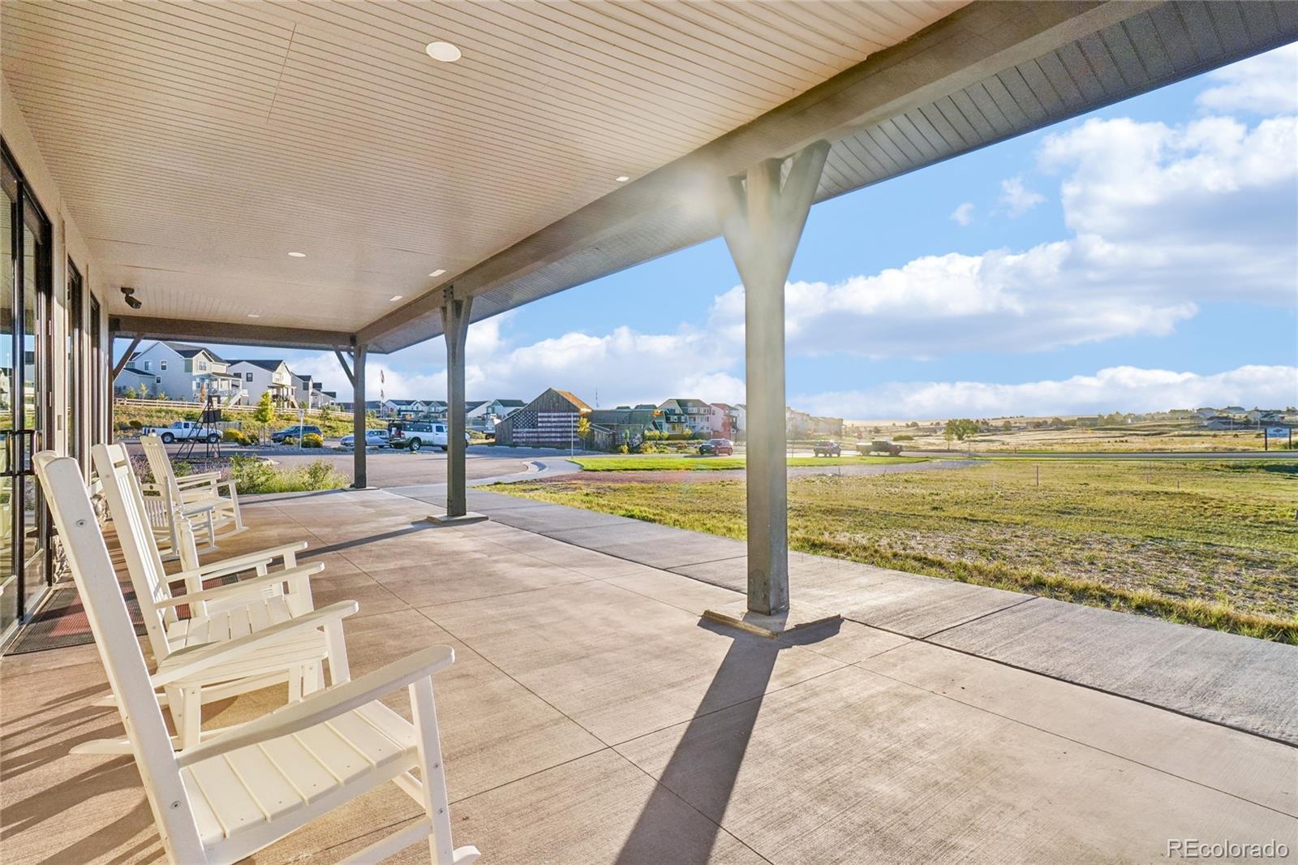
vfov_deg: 72.0
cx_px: 649
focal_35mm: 16
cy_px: 432
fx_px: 595
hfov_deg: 95.0
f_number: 8
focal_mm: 11
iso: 400
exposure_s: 1/500
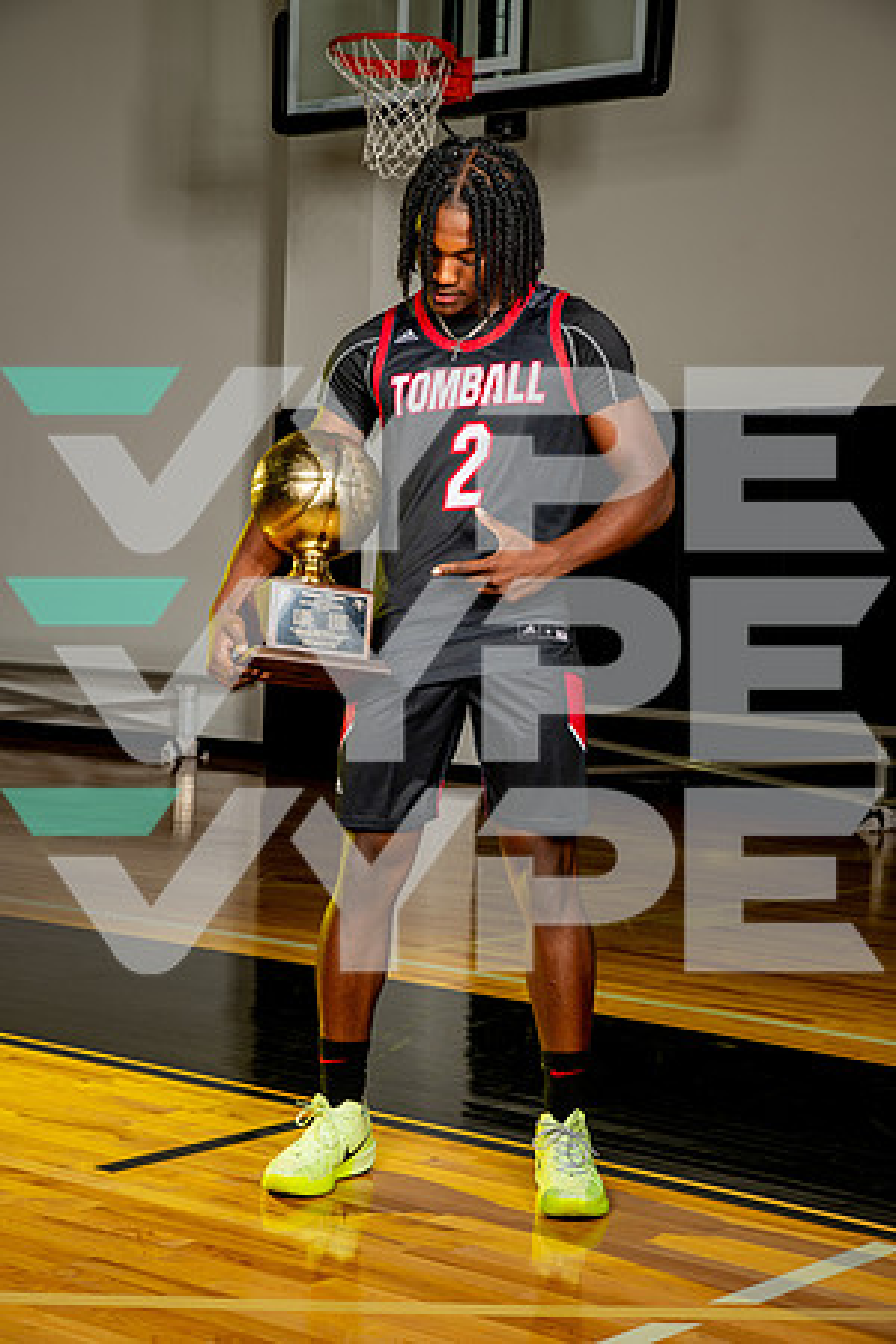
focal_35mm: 70
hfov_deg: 19.5
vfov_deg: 28.8
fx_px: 2613
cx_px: 448
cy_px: 672
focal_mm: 70
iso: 100
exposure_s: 1/125
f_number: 8
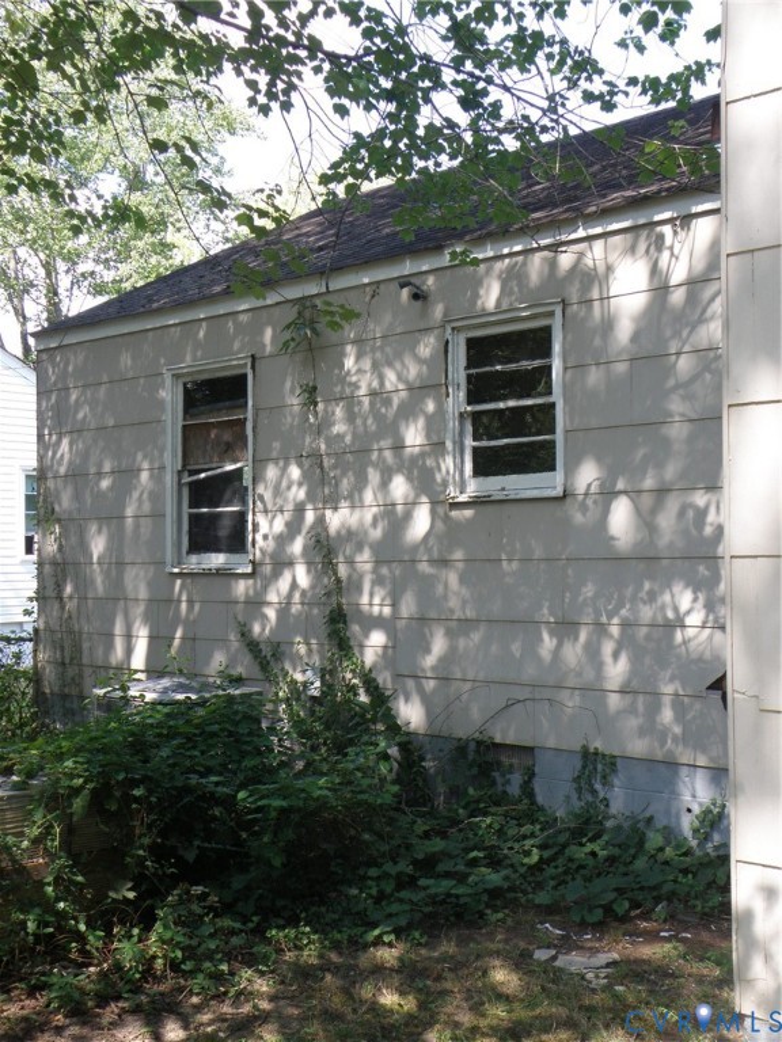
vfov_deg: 45.8
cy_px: 521
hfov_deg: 35.1
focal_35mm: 41
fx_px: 1235
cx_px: 391
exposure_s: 1/80
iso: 64
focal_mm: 7.32
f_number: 4
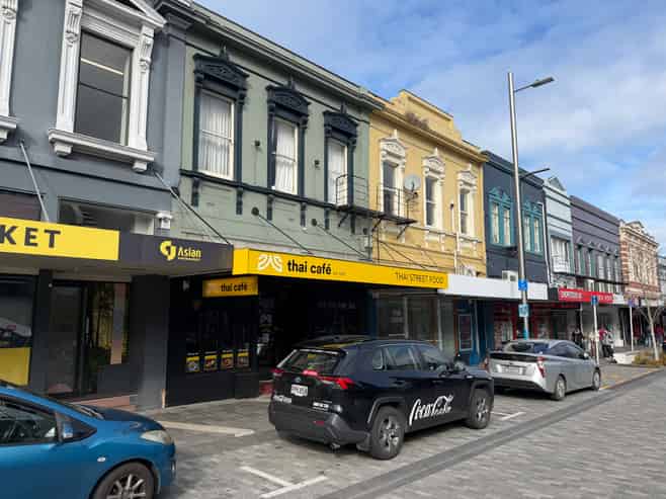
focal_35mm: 24
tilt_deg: +8.6
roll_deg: +0.9
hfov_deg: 71.6
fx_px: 462
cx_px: 333
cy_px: 250
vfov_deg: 56.8
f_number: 1.78
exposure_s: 1/2907
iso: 80
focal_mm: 6.76
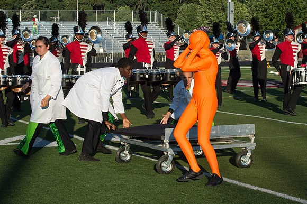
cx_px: 204
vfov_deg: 13.0
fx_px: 896
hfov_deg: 19.4
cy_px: 82
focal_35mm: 105
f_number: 14
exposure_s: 1/800
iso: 640
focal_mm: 70
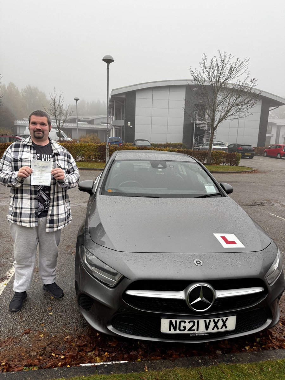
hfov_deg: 56.8
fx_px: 263
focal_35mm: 24
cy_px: 190
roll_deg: -2.1
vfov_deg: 71.6
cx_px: 142
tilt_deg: -11.8
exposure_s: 1/121
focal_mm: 6.76
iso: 100
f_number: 1.78
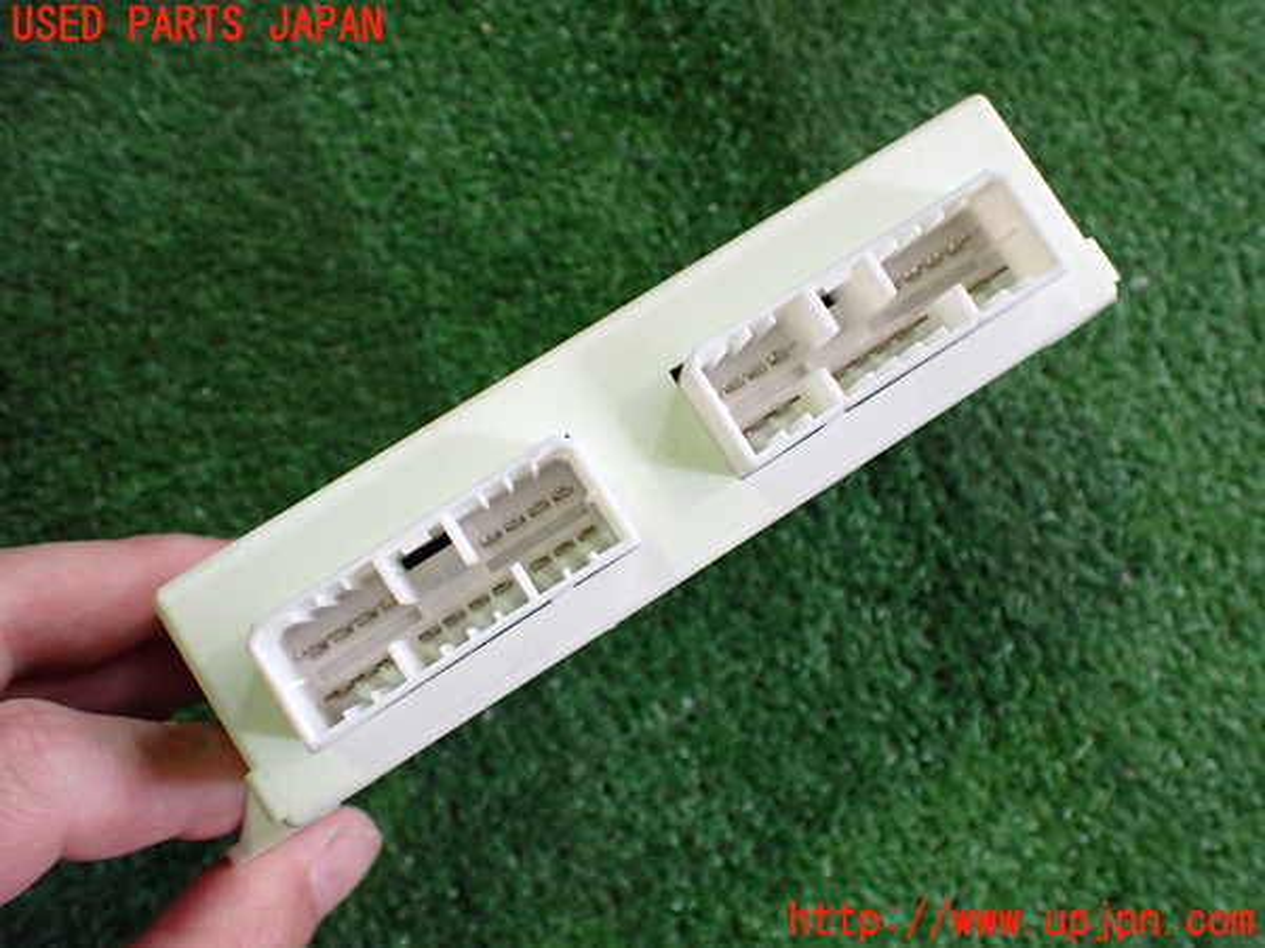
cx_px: 632
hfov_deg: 60.0
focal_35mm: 30
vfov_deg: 46.8
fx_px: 1096
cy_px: 474
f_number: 2.3
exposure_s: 1/125
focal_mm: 5.4
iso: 500
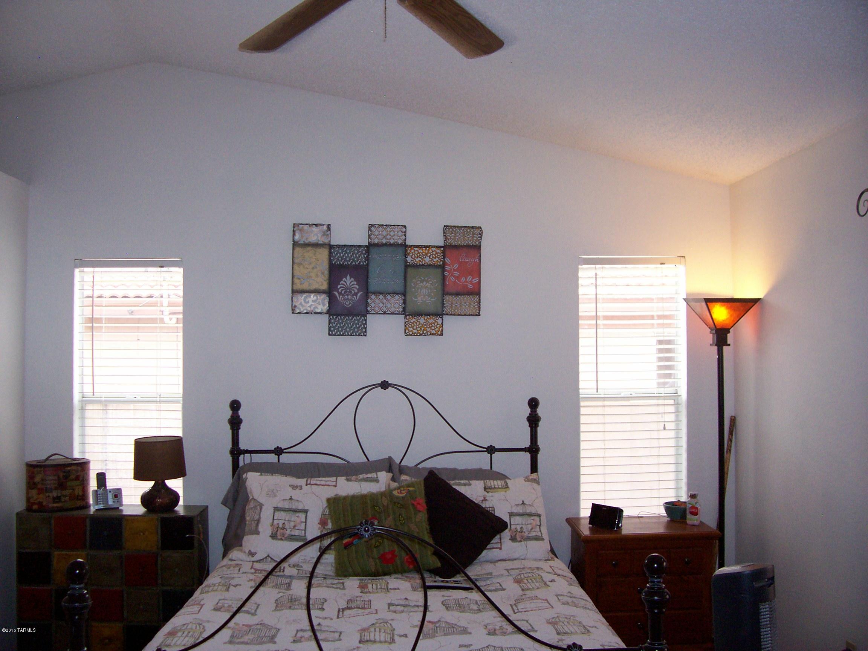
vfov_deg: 41.8
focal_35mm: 34
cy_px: 326
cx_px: 434
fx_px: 853
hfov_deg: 54.0
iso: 140
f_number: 2.7
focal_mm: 5.6
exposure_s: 1/112
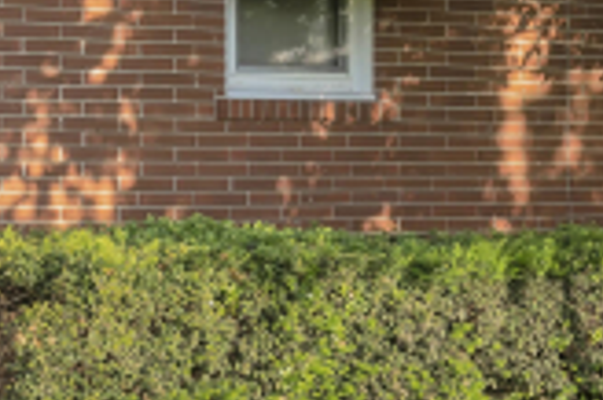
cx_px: 401
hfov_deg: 12.8
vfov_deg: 8.5
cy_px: 66
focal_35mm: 160
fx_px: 2677
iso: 160
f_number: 4
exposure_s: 1/250
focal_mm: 35
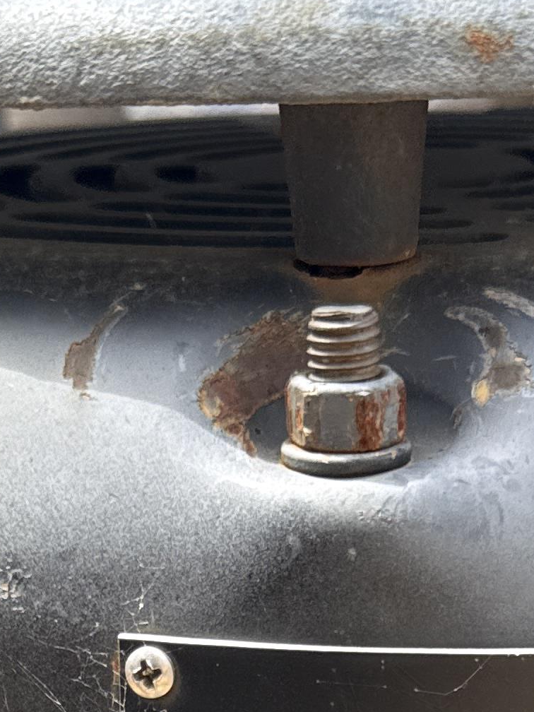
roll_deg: +2.8
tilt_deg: -30.3
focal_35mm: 96
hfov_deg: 15.4
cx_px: 369
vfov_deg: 18.0
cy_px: 1103
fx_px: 1975
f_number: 1.78
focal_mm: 6.76
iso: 100
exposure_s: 1/849
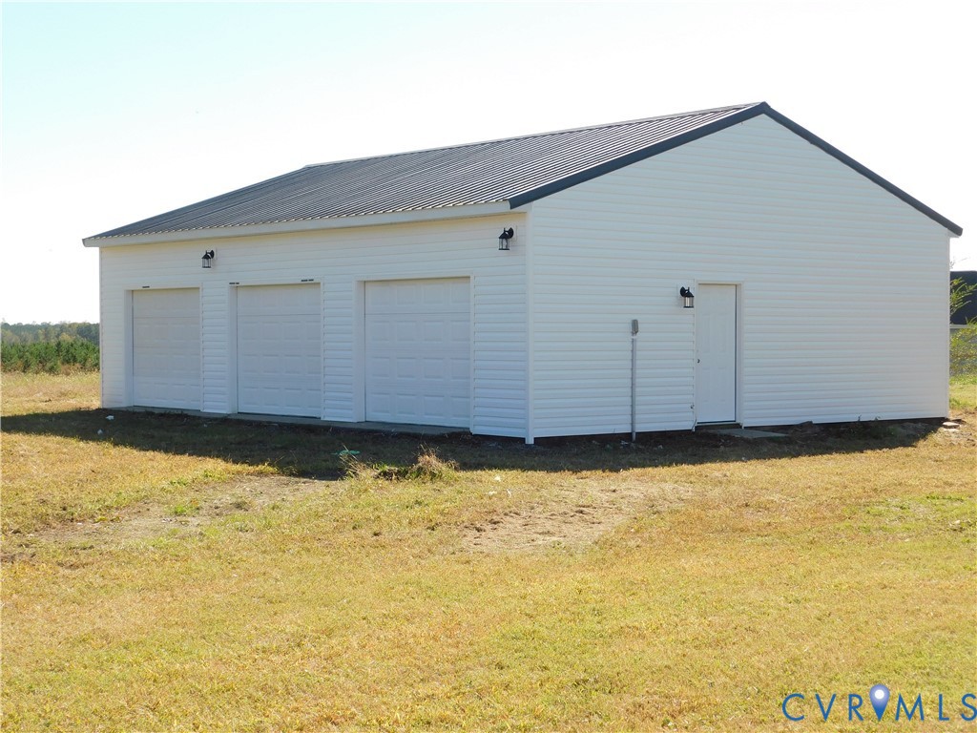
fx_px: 1665
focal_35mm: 59
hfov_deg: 32.7
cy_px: 366
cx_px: 488
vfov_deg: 24.8
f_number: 4
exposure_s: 1/500
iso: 125
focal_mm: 10.4
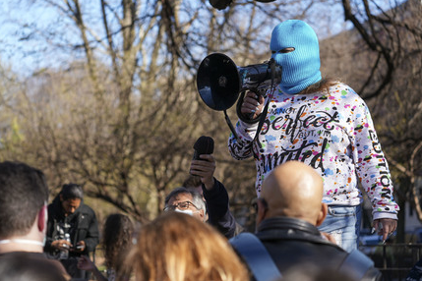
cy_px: 135
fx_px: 1231
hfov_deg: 19.5
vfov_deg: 13.0
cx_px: 203
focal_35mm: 105
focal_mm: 100
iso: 80
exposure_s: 1/200
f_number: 4.5
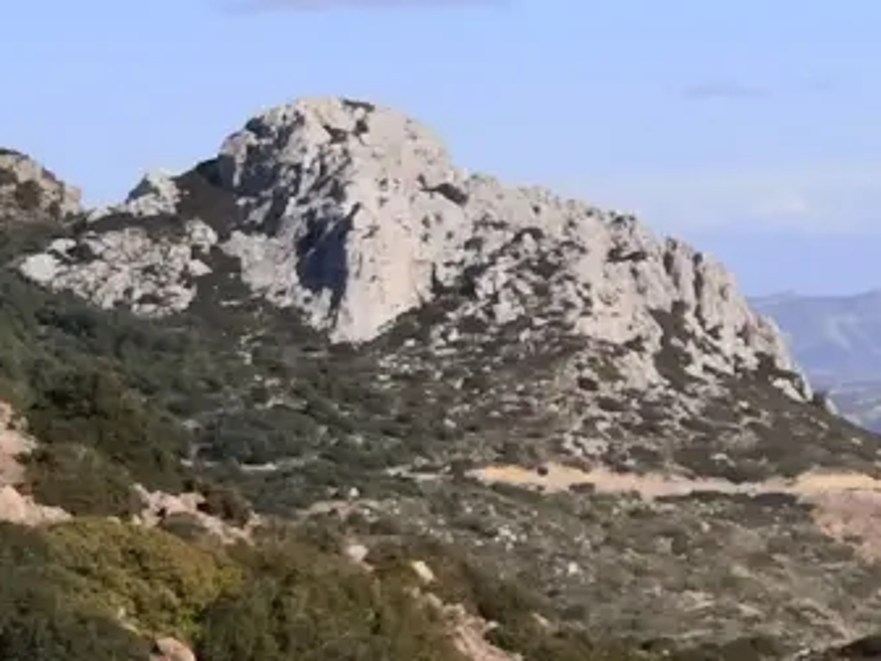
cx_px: 1534
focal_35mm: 205
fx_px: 5217
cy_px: 357
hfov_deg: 9.3
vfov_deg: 7.2
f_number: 1.6
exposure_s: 1/3215
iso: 50
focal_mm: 3.95
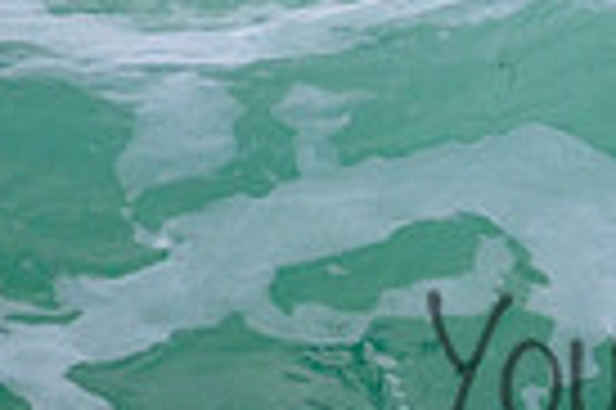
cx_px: 1117
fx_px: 68174
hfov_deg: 0.5
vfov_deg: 0.3
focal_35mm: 3989
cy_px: 171
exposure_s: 1/2000
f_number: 11
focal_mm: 800
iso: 1100
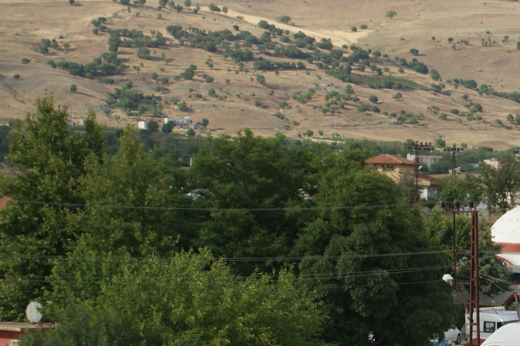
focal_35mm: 207
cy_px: 285
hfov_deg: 9.9
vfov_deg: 6.6
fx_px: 2988
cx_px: 442
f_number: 8
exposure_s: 1/160
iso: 100
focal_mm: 50
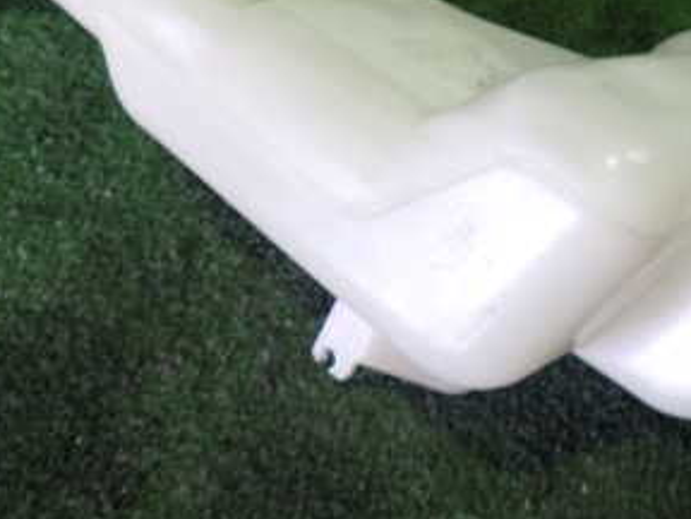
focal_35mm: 52
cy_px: 166
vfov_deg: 27.8
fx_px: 1038
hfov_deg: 35.8
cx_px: 535
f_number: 2
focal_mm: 4.5
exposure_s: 1/40
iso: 200
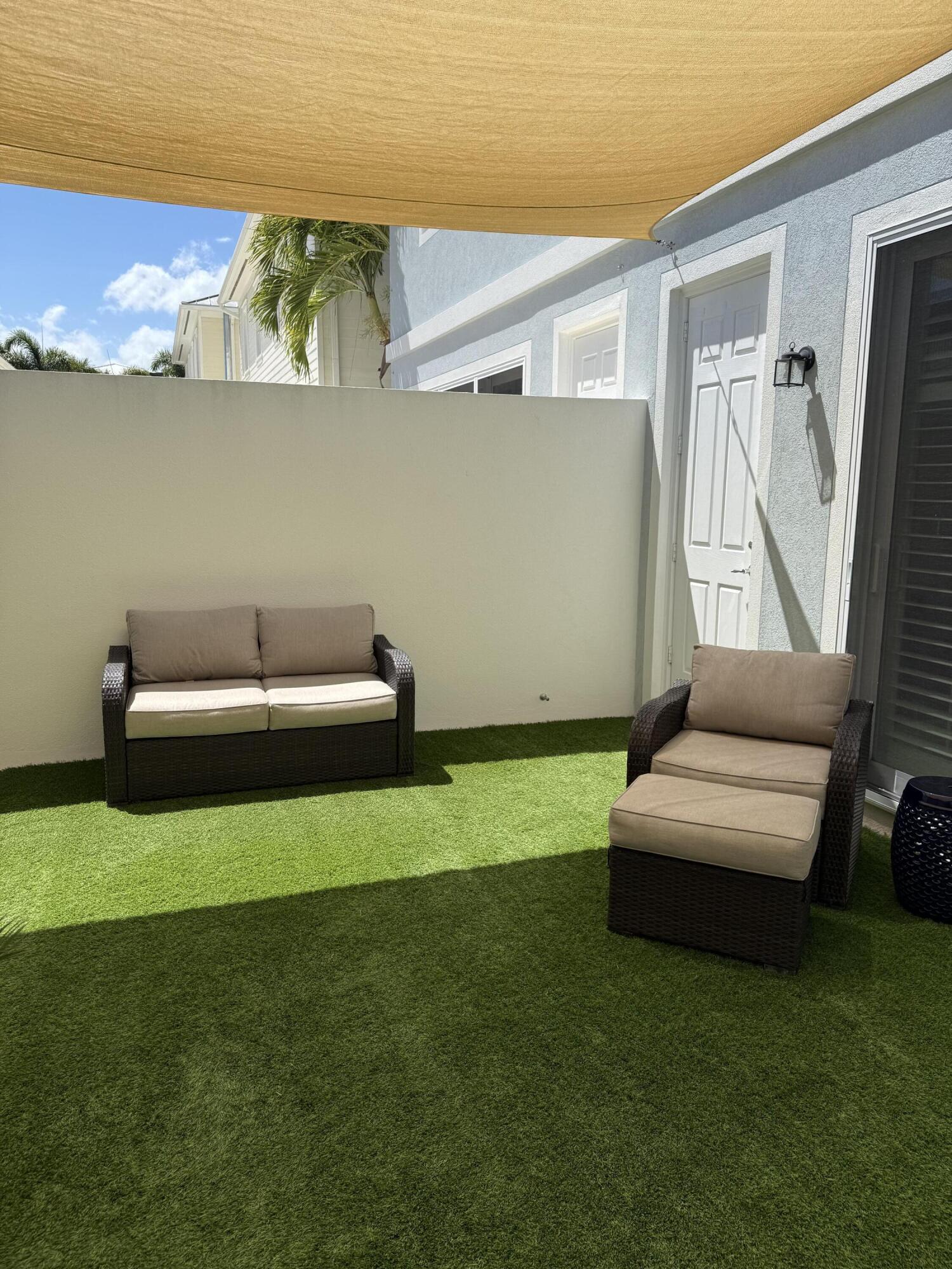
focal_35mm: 24
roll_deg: -0.8
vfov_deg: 71.6
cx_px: 476
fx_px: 880
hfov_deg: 56.8
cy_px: 634
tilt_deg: -8.1
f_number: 1.78
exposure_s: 1/4673
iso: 80
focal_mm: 6.76
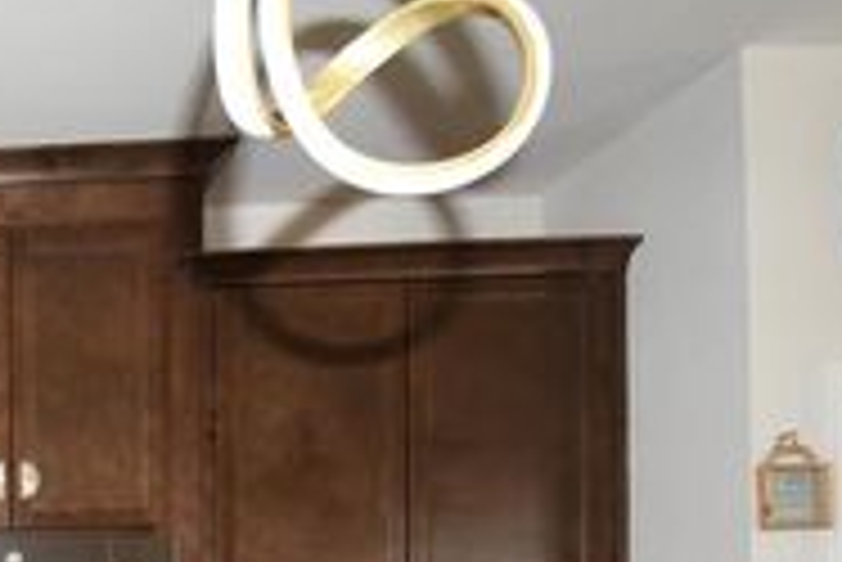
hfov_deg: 37.0
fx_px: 936
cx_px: -167
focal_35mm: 40
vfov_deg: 29.4
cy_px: 654
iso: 1000
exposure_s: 1/50
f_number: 6.3
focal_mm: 10
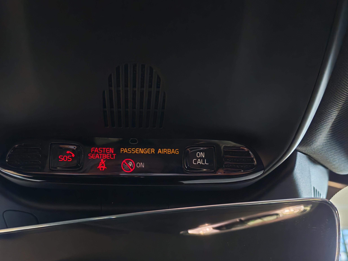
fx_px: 412
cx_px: 149
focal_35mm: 41
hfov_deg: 45.6
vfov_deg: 34.9
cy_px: 166
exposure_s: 1/100
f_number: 1.9
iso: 1000
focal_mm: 6.12
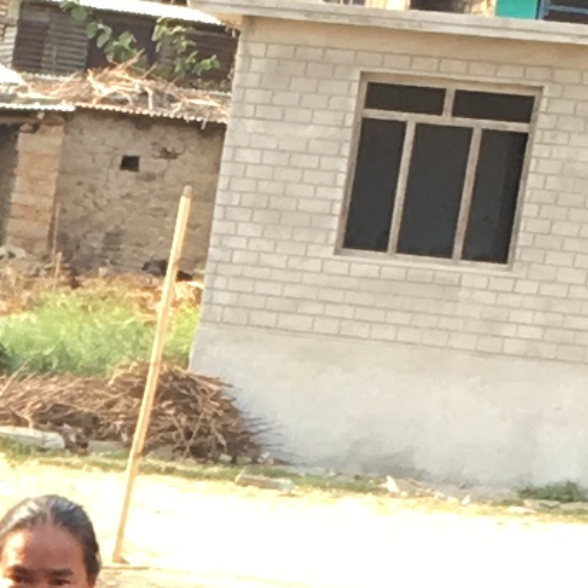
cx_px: -752
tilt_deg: -10.0
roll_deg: -7.6
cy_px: 1284
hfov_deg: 6.7
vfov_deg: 6.7
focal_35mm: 250
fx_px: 4804
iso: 25
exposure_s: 1/109
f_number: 2.2
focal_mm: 4.15
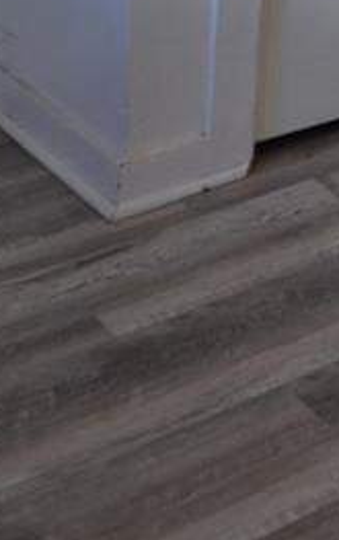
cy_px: -501
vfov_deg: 17.0
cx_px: 894
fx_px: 1386
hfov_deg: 11.0
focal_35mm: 94
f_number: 3.5
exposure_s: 1/60
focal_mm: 10
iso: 400
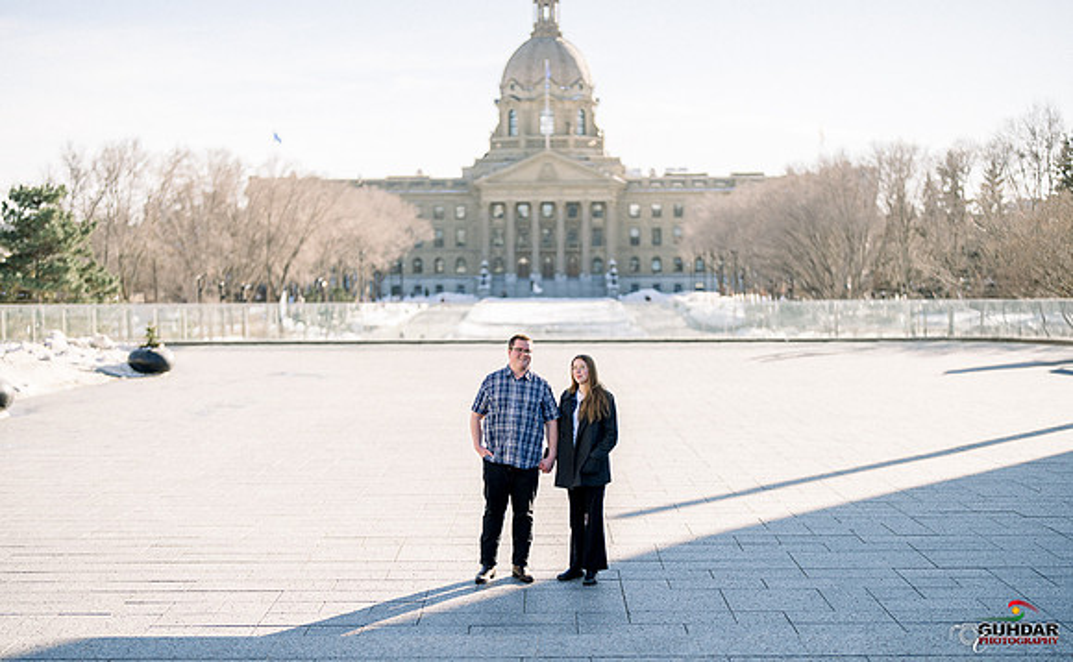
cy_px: 376
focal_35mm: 55
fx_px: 1592
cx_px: 523
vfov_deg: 23.5
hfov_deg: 37.2
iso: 100
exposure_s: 1/3200
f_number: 1.2
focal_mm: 50
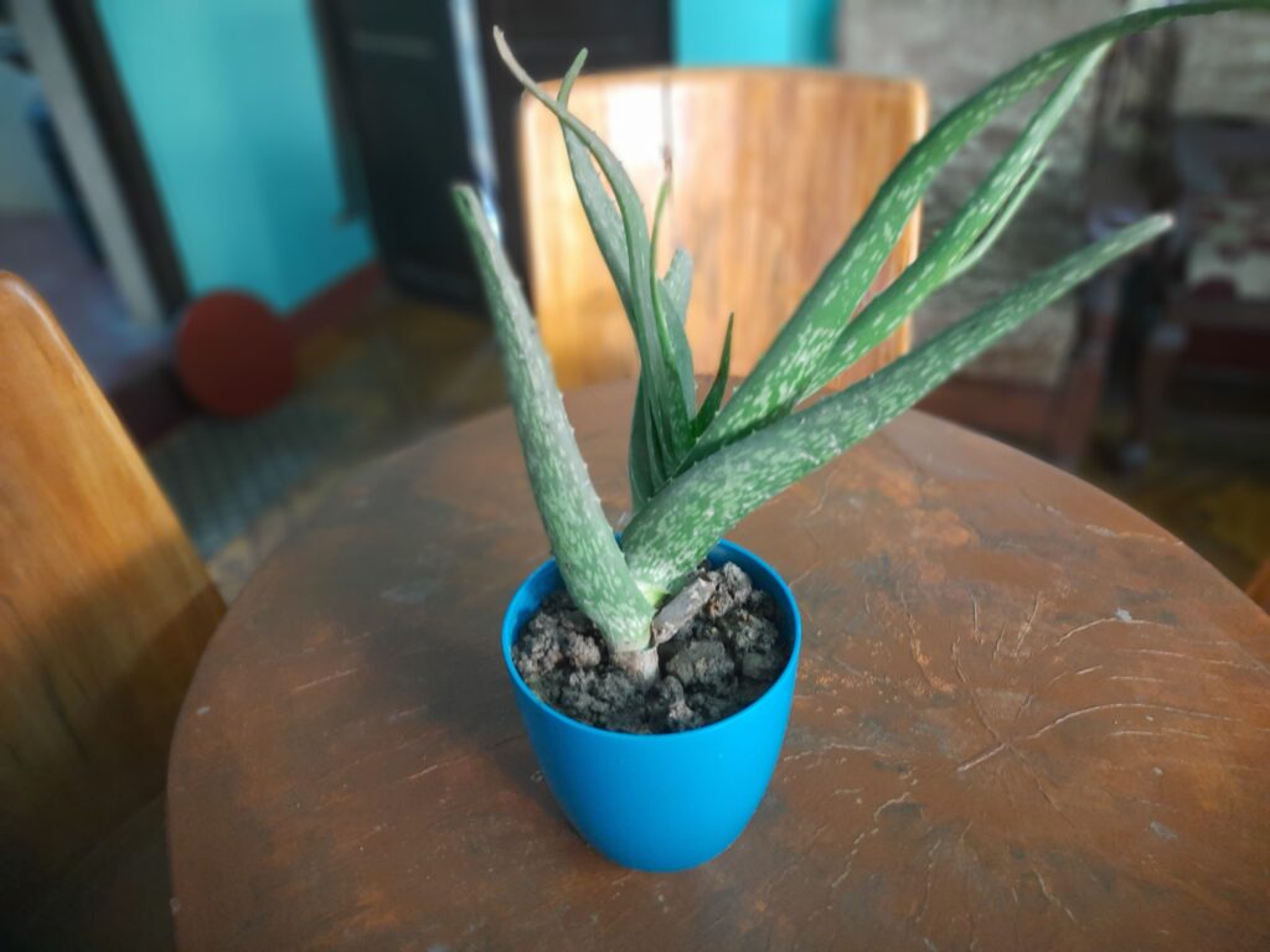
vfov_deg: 54.9
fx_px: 917
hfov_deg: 69.4
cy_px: 476
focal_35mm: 25
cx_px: 635
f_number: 2
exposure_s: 1/25
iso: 400
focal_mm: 4.6
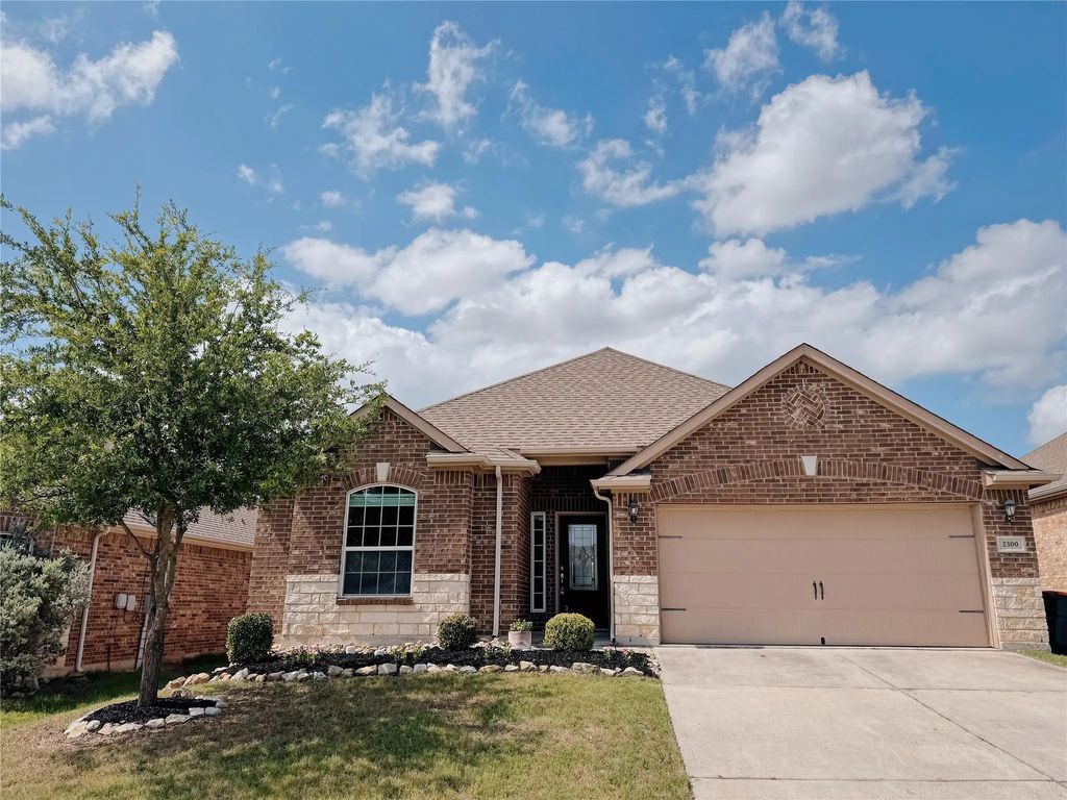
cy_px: 400
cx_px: 534
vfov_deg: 56.8
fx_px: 740
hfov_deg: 71.6
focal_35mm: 24
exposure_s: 1/9009
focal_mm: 6.76
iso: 80
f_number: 1.78
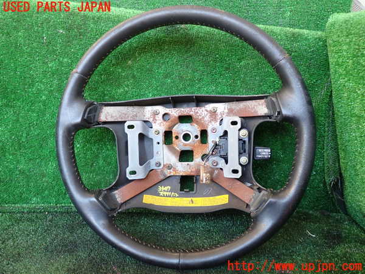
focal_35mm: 30
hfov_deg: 60.0
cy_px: 137
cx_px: 182
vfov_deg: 46.8
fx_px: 316
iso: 200
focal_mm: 5.4
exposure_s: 1/60
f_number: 2.3
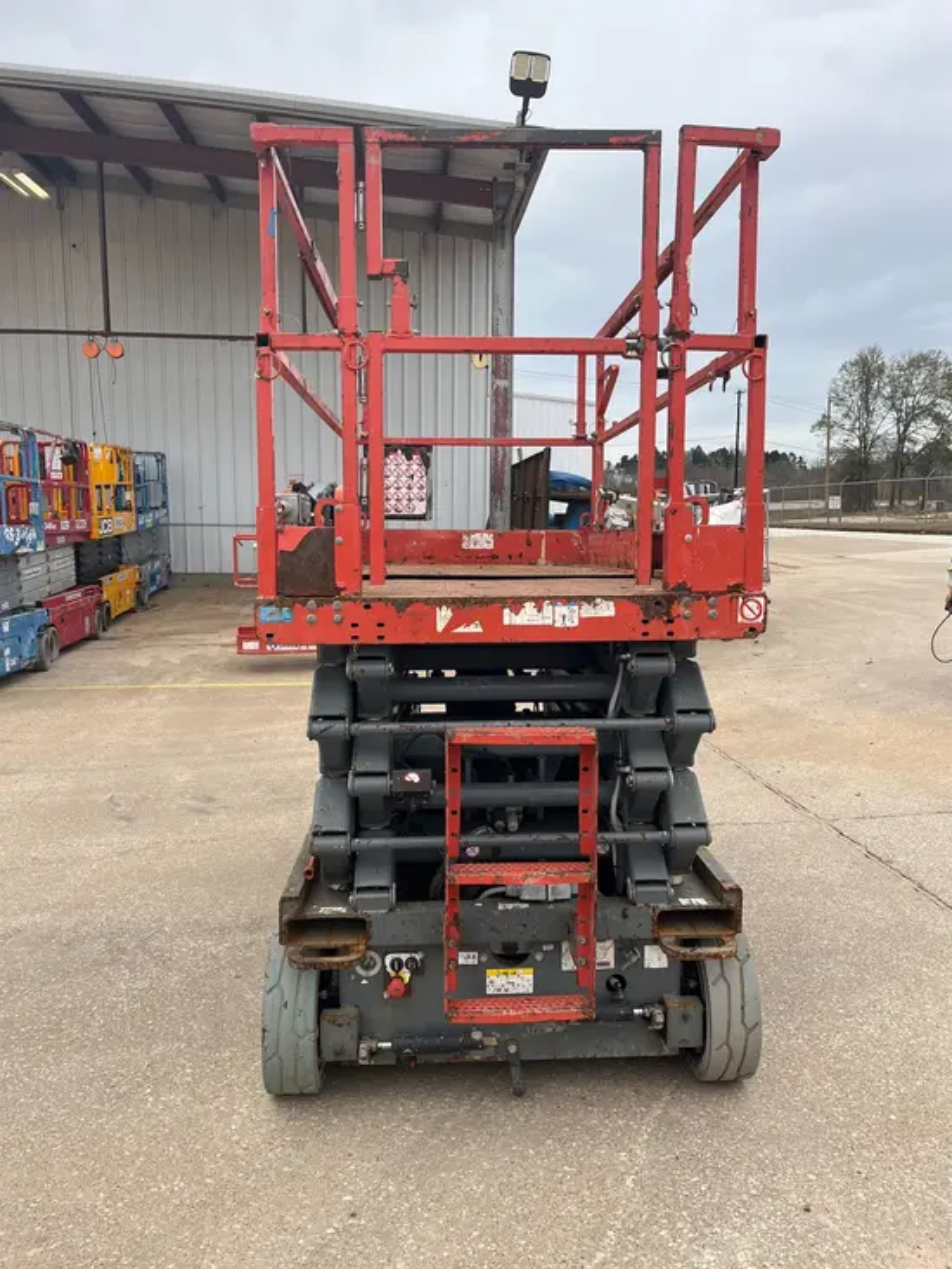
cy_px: 634
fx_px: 953
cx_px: 476
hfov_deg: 53.1
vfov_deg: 67.3
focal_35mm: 26
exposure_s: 1/804
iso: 50
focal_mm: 5.1
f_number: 1.6
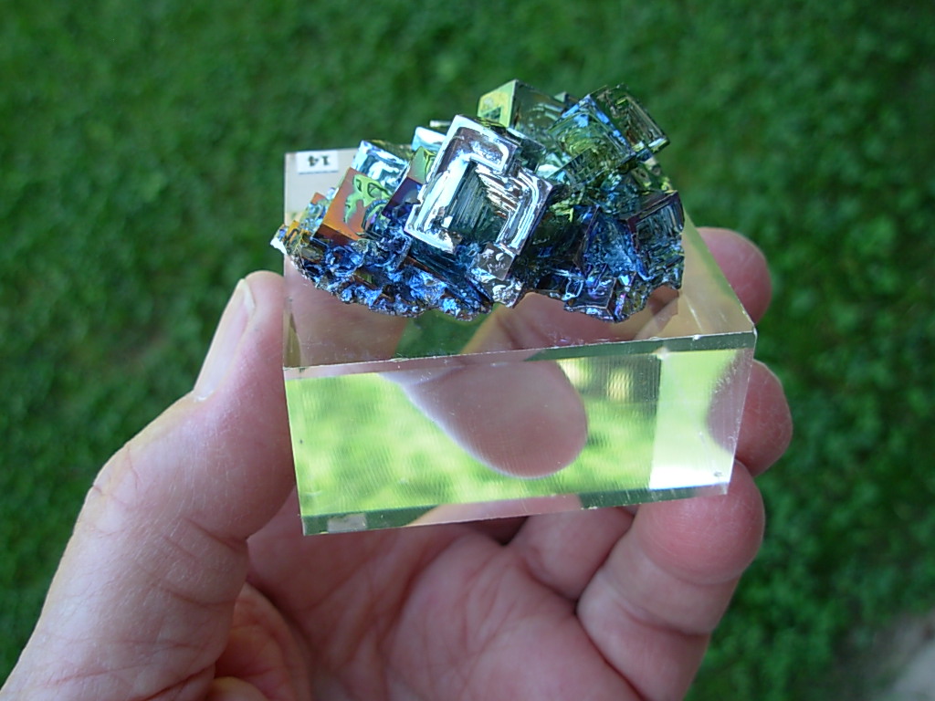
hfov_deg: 49.0
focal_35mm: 38
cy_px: 350
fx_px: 1026
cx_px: 468
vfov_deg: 37.7
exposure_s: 1/136
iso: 50
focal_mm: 6.3
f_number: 2.9
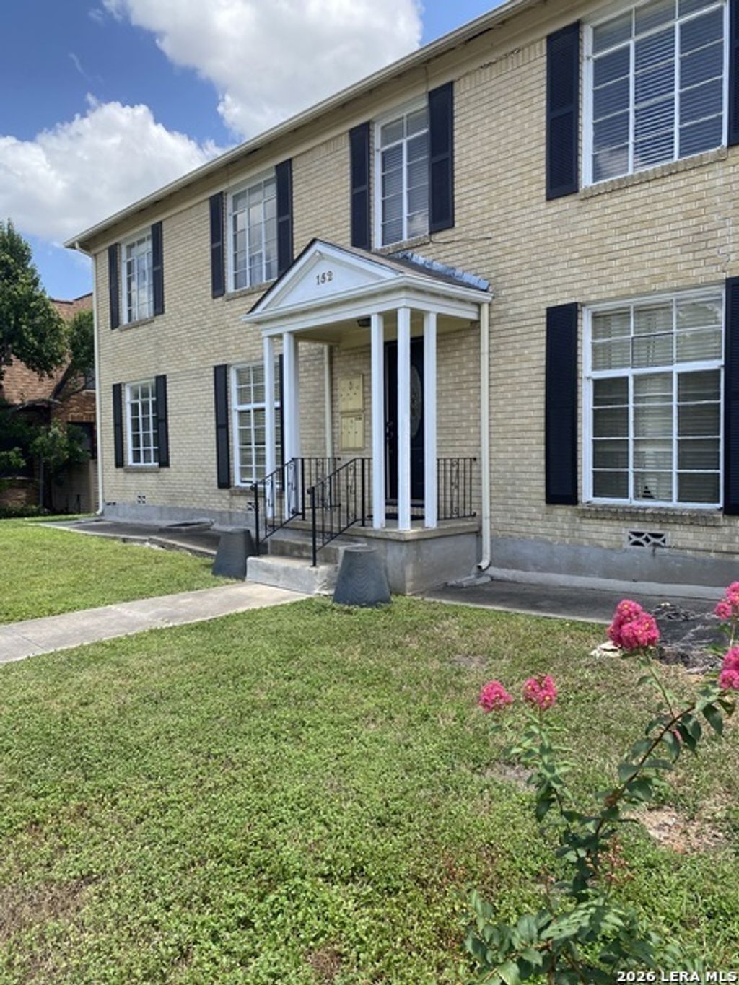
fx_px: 740
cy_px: 492
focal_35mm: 26
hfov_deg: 53.1
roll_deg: +1.0
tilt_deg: -2.0
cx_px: 370
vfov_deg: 67.3
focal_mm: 4.25
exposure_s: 1/1025
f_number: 1.8
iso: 32
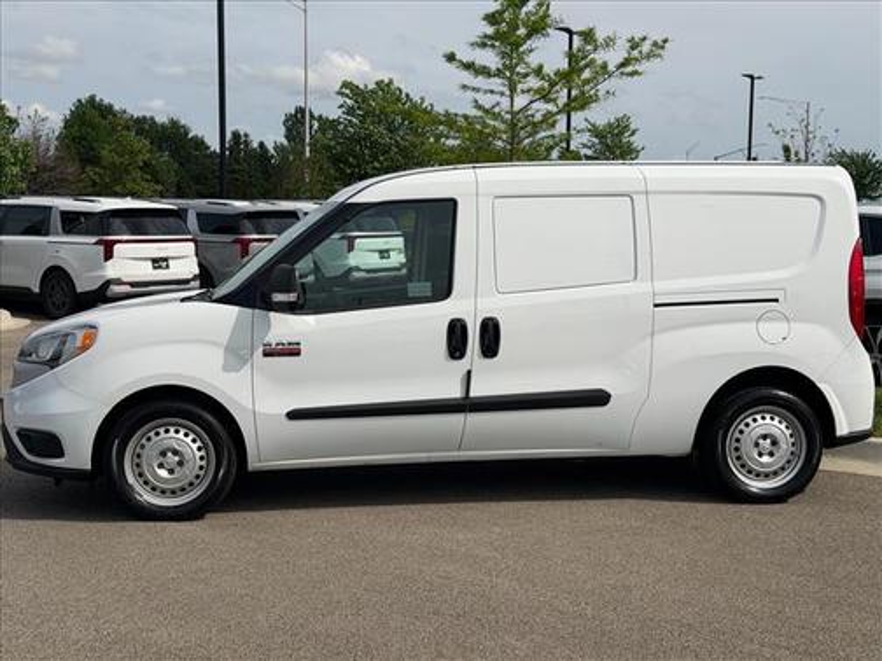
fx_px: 1223
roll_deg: -0.4
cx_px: 441
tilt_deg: -5.8
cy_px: 330
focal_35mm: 48
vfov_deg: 30.3
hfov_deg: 39.7
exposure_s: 1/9901
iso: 80
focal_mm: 6.76
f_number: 1.78
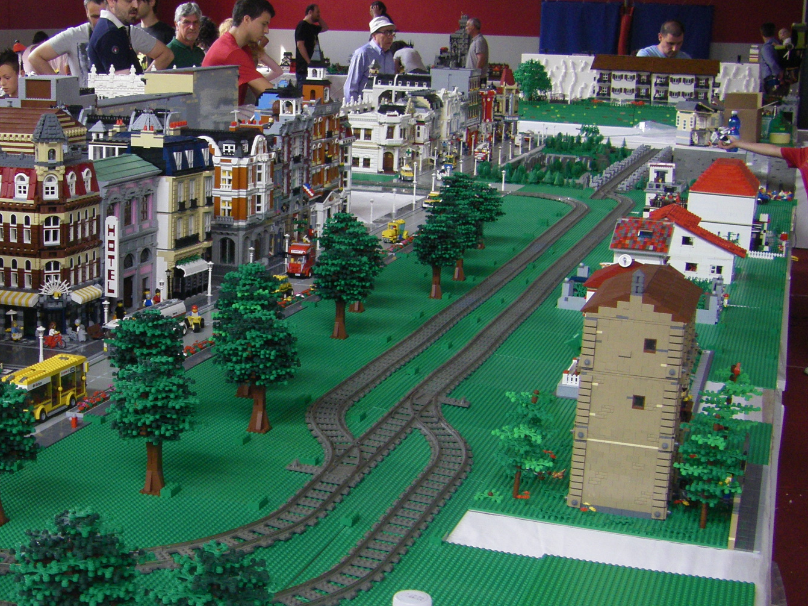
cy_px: 337
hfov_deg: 32.7
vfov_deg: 25.2
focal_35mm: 58
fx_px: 1354
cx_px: 223
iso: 200
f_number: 3.5
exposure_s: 1/50
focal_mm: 6.3
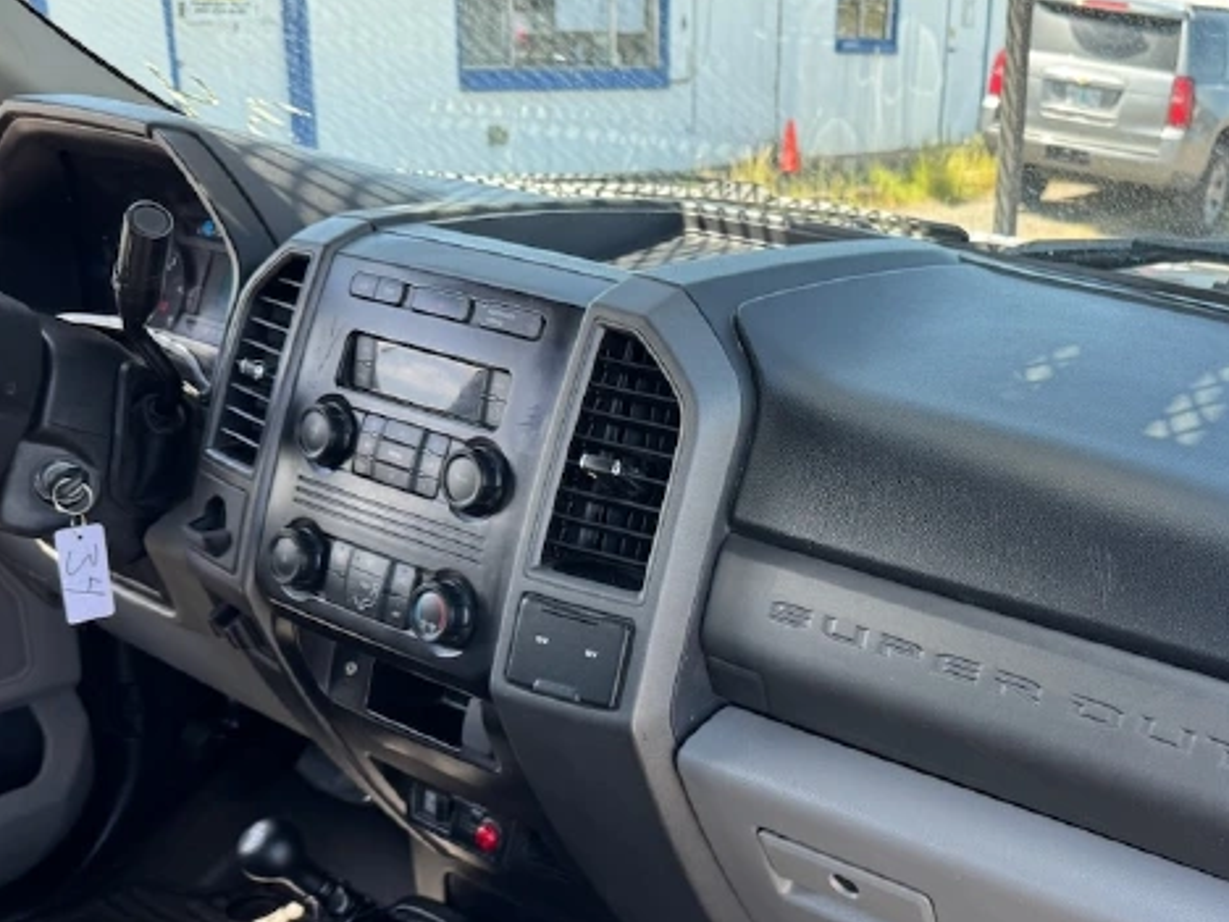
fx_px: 1456
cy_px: 644
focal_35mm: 41
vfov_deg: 34.7
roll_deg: -4.1
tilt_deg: -24.8
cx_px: 922
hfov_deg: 44.3
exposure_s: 1/121
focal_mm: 6.76
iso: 50
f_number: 1.78
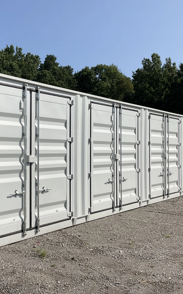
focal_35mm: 42
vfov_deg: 47.2
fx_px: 335
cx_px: 60
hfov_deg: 30.3
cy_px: 148
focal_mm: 3
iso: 25
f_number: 1.8
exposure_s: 1/3534
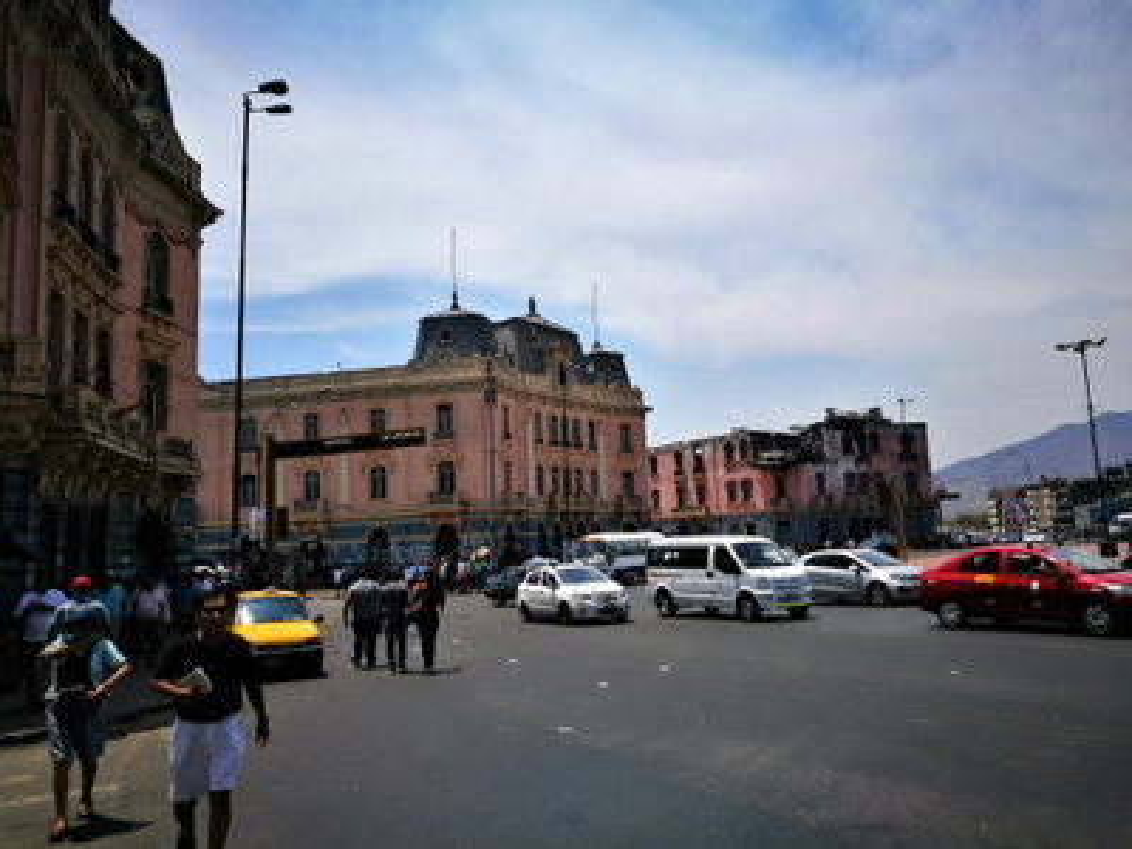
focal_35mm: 27
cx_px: 566
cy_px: 424
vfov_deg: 51.4
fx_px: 883
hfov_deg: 65.3
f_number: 2.2
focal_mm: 4.5
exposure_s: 1/1613
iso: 50
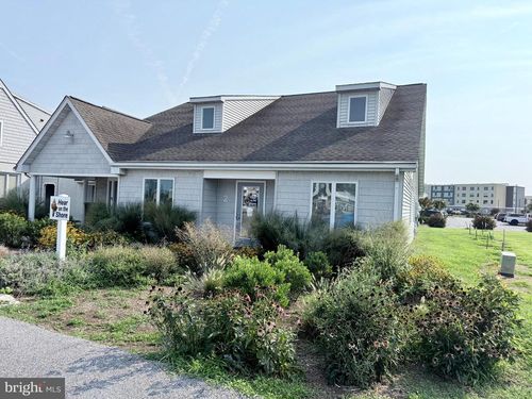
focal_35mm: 24
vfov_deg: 56.8
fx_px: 369
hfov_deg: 71.6
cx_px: 266
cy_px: 200
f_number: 1.78
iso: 100
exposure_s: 1/7353
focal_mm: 6.76
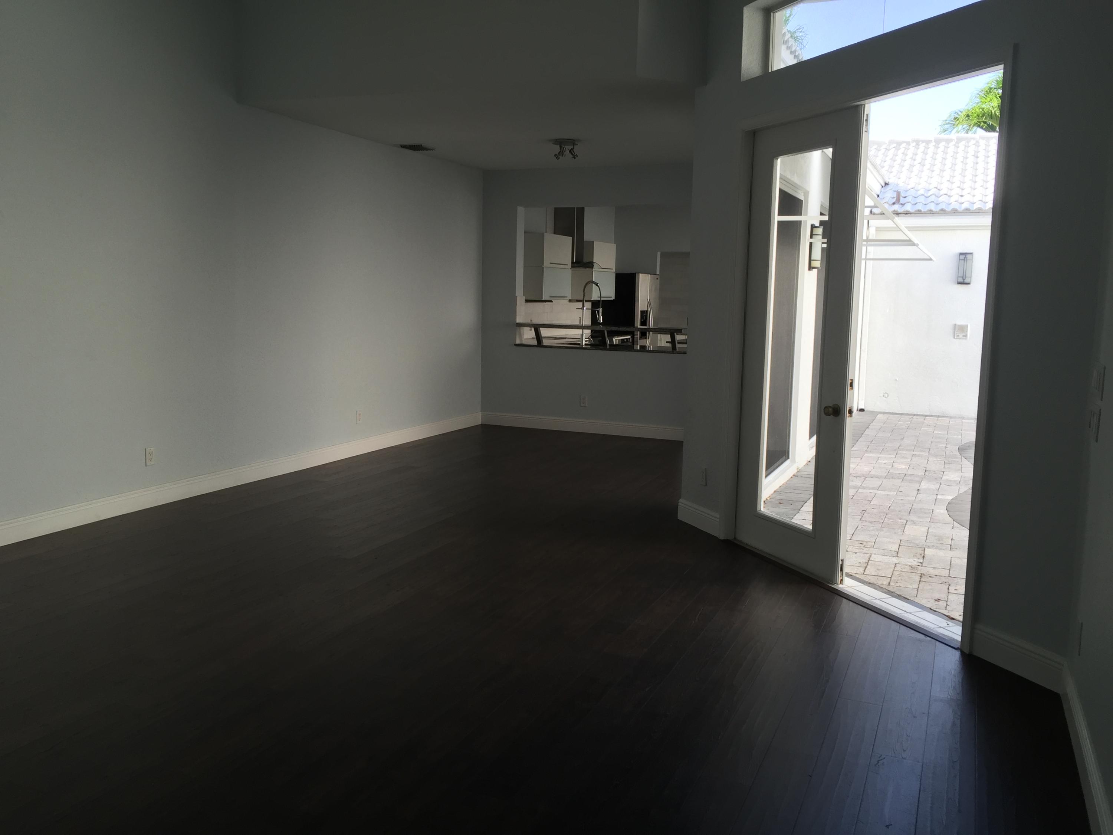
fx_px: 932
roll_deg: -2.4
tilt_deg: -6.4
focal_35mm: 29
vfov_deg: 48.2
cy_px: 418
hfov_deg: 61.7
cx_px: 556
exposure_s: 1/123
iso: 32
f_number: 2.2
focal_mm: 4.15
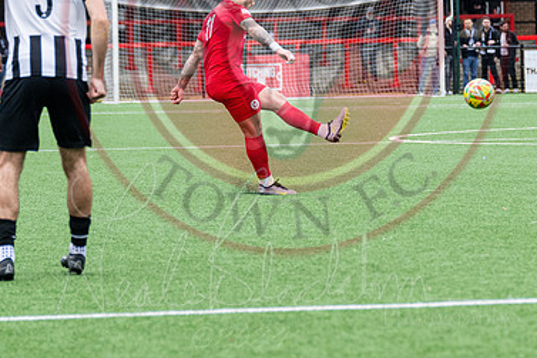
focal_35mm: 302
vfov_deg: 4.5
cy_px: 124
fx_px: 4503
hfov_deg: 6.8
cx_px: 529
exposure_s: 1/2000
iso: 800
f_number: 4
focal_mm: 115
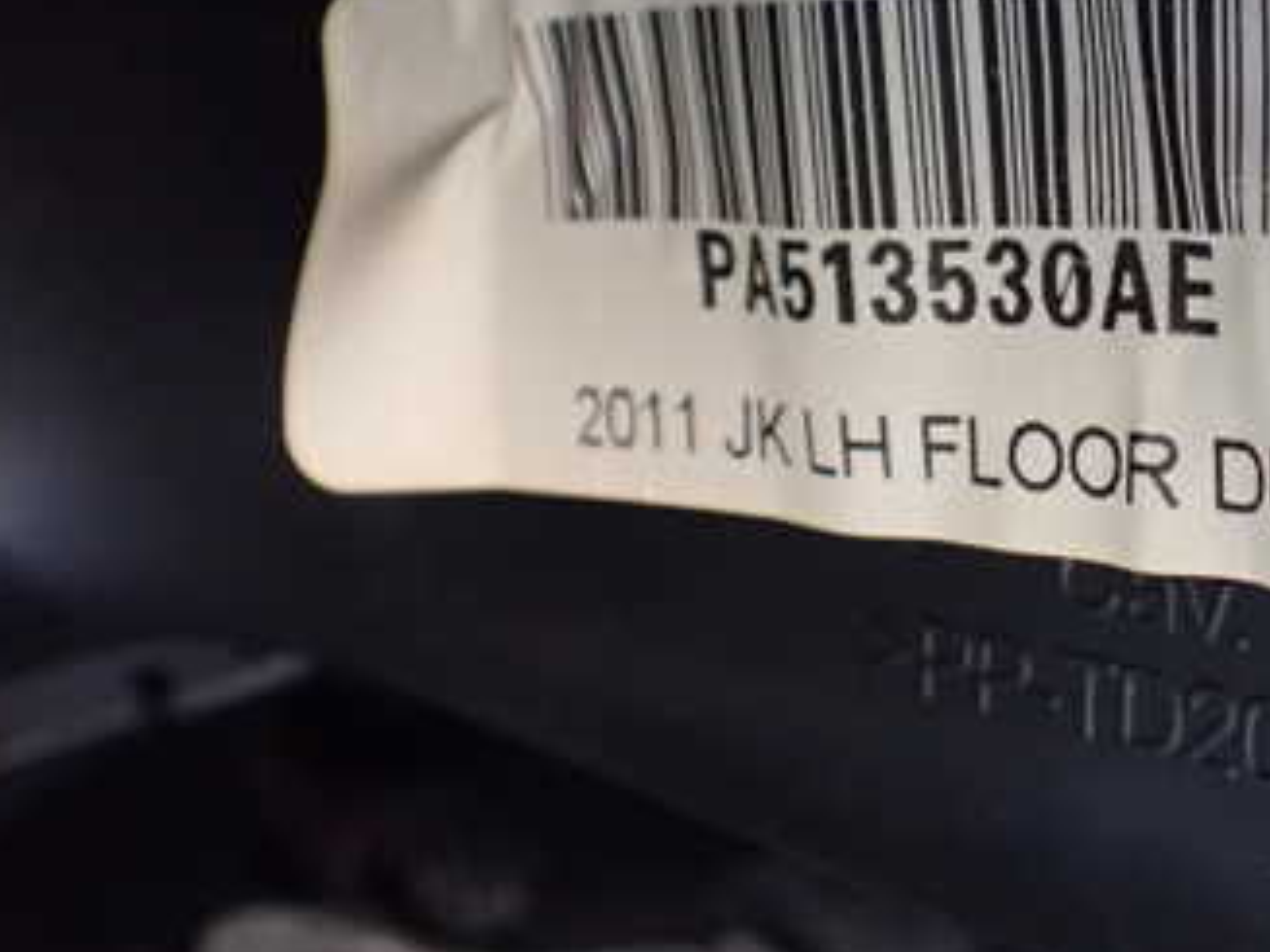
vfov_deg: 26.1
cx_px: 1115
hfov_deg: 33.3
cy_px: 202
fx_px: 2017
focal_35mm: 55
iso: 1250
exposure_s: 1/30
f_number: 2.3
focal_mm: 5.4
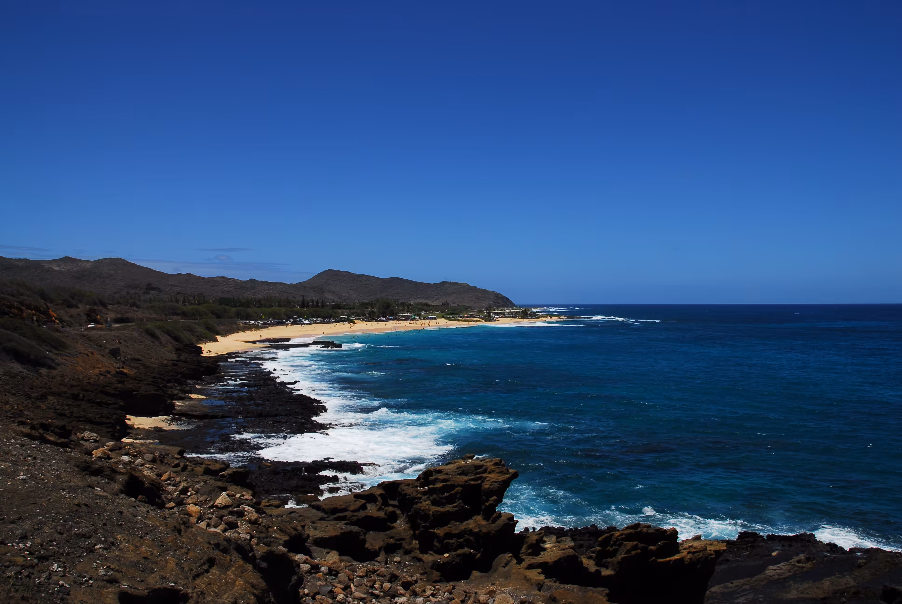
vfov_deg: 48.0
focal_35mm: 27
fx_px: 677
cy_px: 302
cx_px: 451
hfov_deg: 67.3
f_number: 10
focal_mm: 18
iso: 100
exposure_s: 1/350
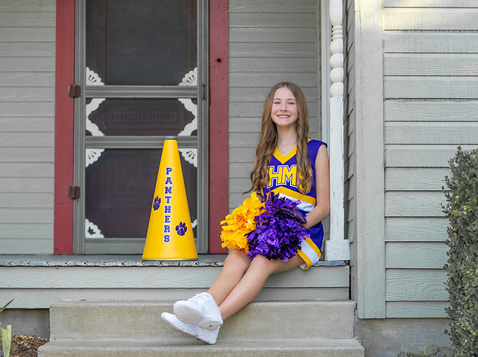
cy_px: 183
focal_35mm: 82
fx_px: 1125
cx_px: 278
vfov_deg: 18.1
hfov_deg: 24.0
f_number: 2.8
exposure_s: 1/320
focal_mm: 70
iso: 160
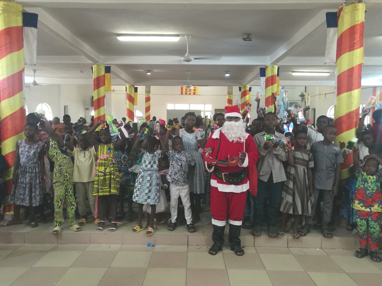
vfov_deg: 51.4
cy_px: 143
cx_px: 191
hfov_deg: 65.3
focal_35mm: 27
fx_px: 298
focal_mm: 4.04
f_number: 2
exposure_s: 1/33.3
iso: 200
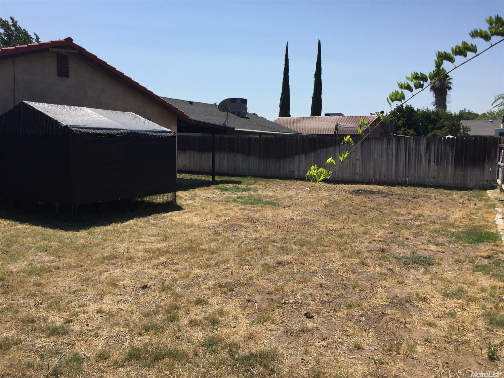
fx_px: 422
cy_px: 189
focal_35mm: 29
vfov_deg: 48.2
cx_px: 252
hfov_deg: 61.7
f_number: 2.2
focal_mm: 4.15
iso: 32
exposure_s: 1/2825
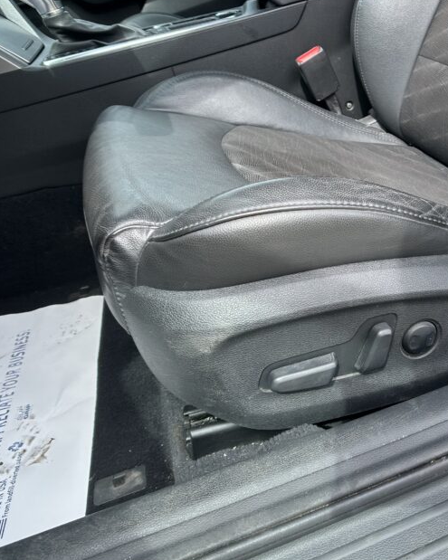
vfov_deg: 43.8
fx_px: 696
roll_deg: +0.5
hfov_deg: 35.0
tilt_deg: -30.9
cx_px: 330
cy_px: 251
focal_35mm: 42
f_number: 1.5
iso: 50
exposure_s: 1/581
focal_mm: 5.7
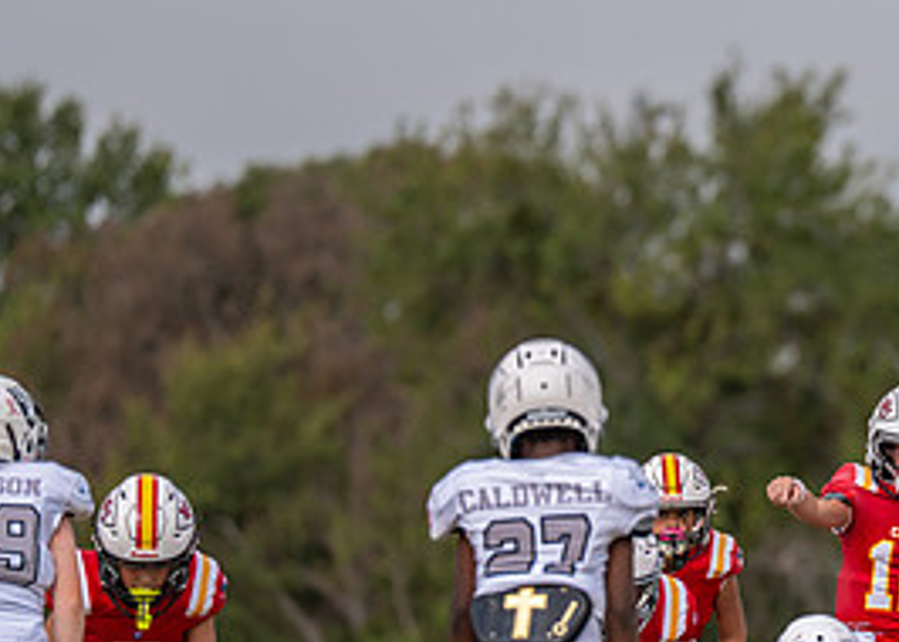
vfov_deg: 2.6
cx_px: 903
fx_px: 14017
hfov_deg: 3.7
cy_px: 383
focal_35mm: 549
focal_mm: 200
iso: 160
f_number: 2.8
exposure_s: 1/2000
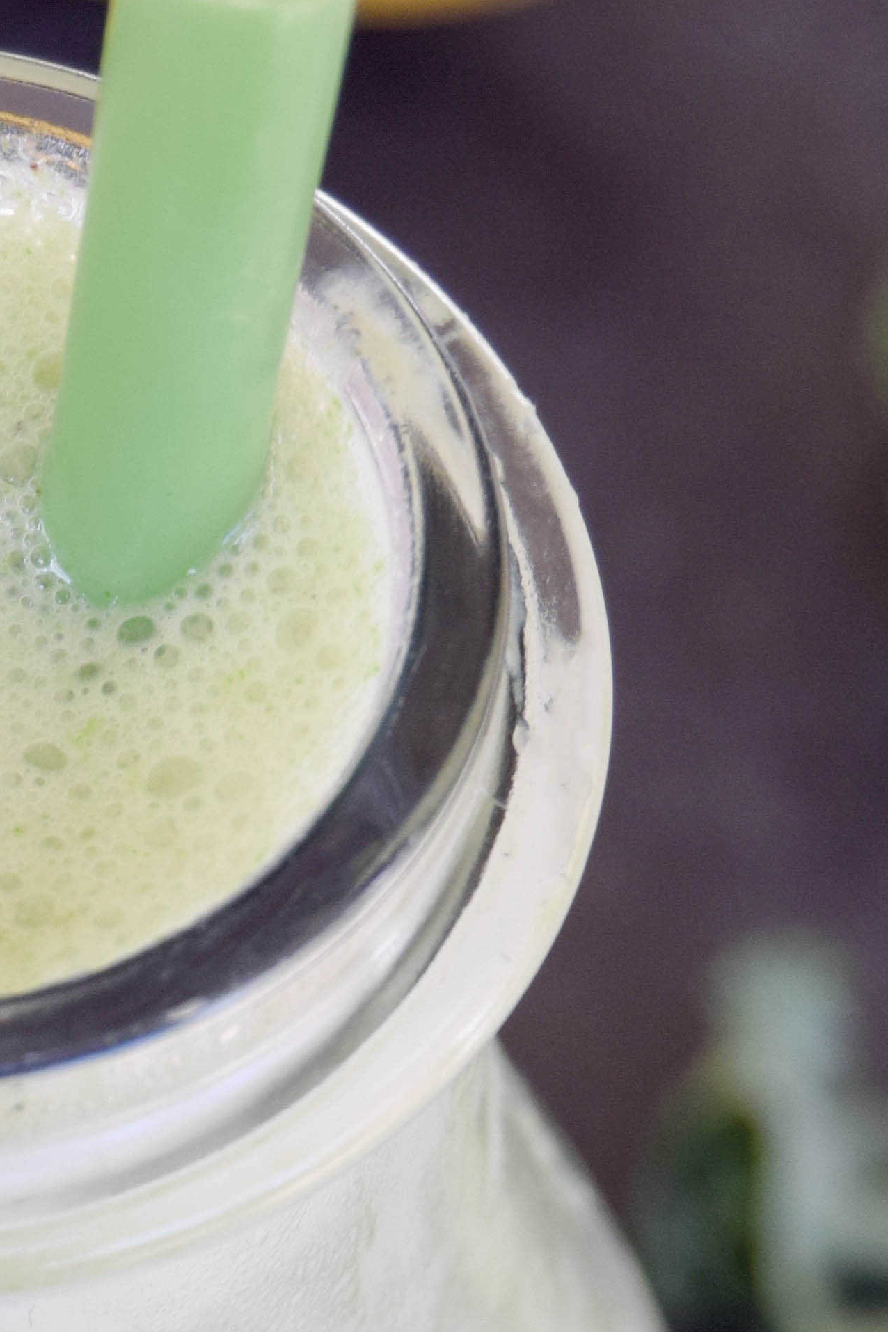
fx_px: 9566
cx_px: -110
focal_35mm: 259
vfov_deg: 7.9
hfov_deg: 5.3
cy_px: 1689
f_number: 7.1
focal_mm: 55
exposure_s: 1/200
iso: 400
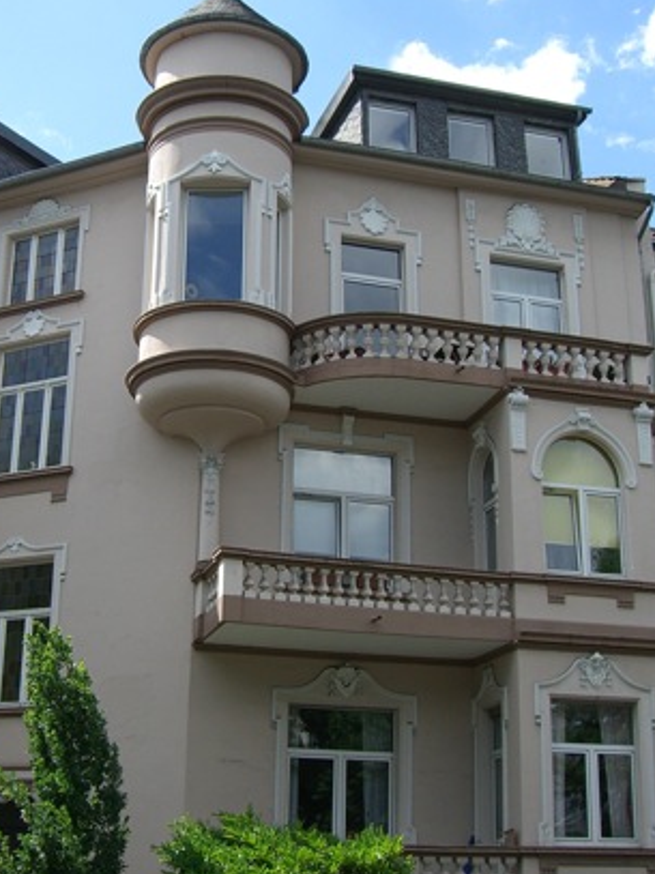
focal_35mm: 56
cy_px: 419
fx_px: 1414
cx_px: 210
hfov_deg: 25.9
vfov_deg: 34.4
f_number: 4.3
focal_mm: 6.2
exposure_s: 1/400
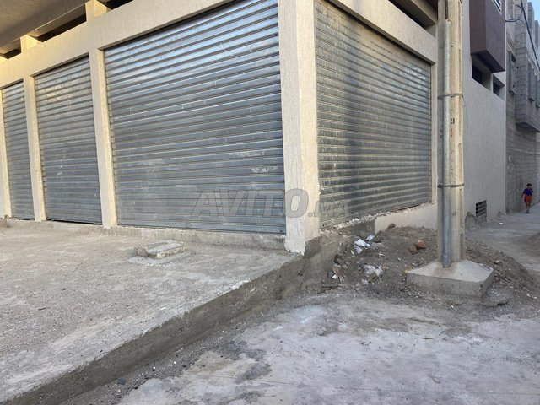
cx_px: 270
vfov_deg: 53.1
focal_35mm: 26
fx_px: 406
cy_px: 202
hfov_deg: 67.3
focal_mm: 4.25
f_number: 1.8
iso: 32
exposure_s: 1/272
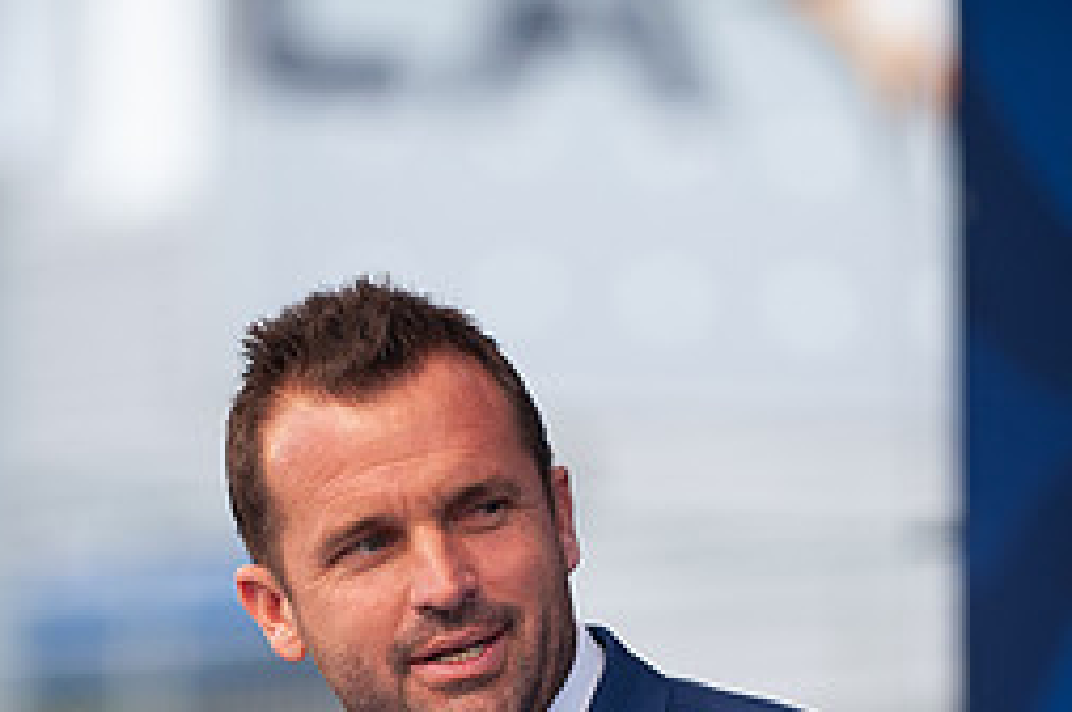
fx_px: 12966
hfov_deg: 4.7
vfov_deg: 3.1
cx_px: 538
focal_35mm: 436
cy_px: 784
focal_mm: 190
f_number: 2.8
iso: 400
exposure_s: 1/1250
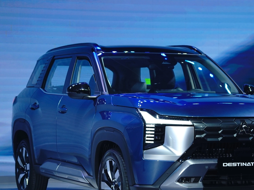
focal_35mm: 129
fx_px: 947
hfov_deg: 15.2
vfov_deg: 11.5
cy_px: 118
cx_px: 172
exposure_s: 1/400
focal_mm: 76
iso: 800
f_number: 4
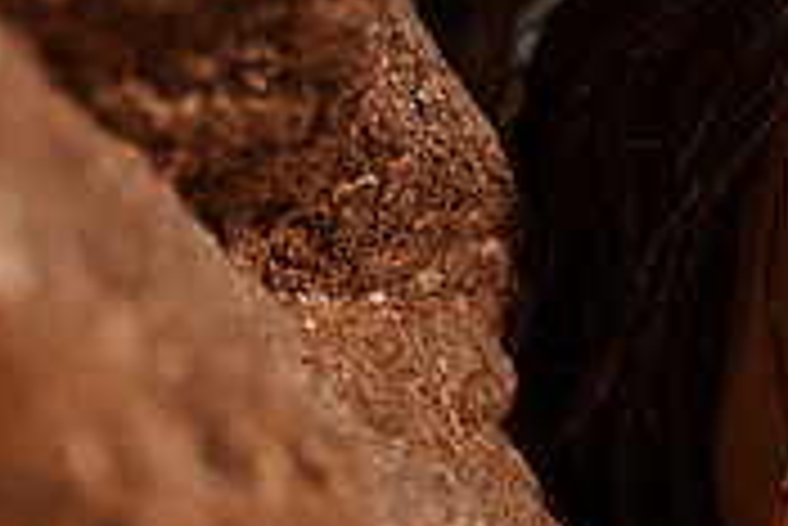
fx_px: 2541
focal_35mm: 116
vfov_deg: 11.7
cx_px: 635
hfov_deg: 17.5
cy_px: -52
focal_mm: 35
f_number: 1.4
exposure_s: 1/8000
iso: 64
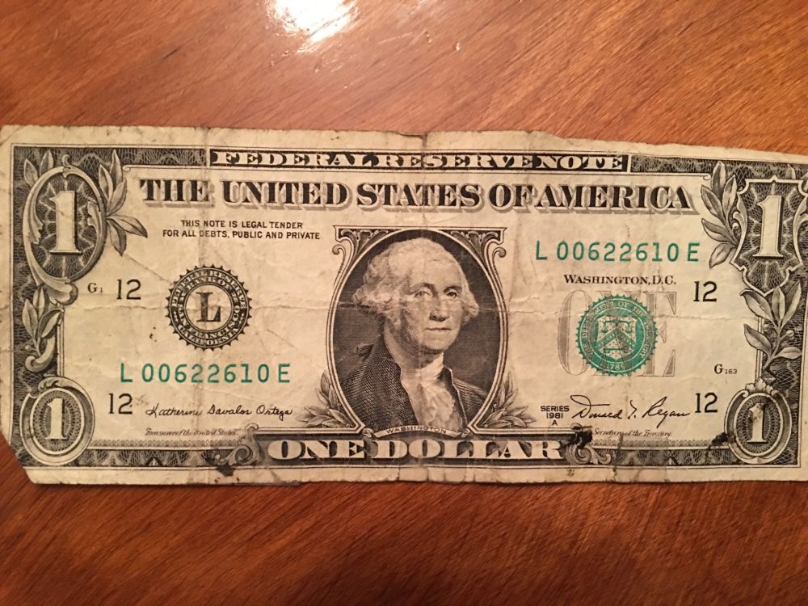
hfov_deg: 61.7
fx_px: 677
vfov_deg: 48.2
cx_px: 404
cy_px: 303
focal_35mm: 29
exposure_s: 1/4
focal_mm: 4.15
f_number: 2.2
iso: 80
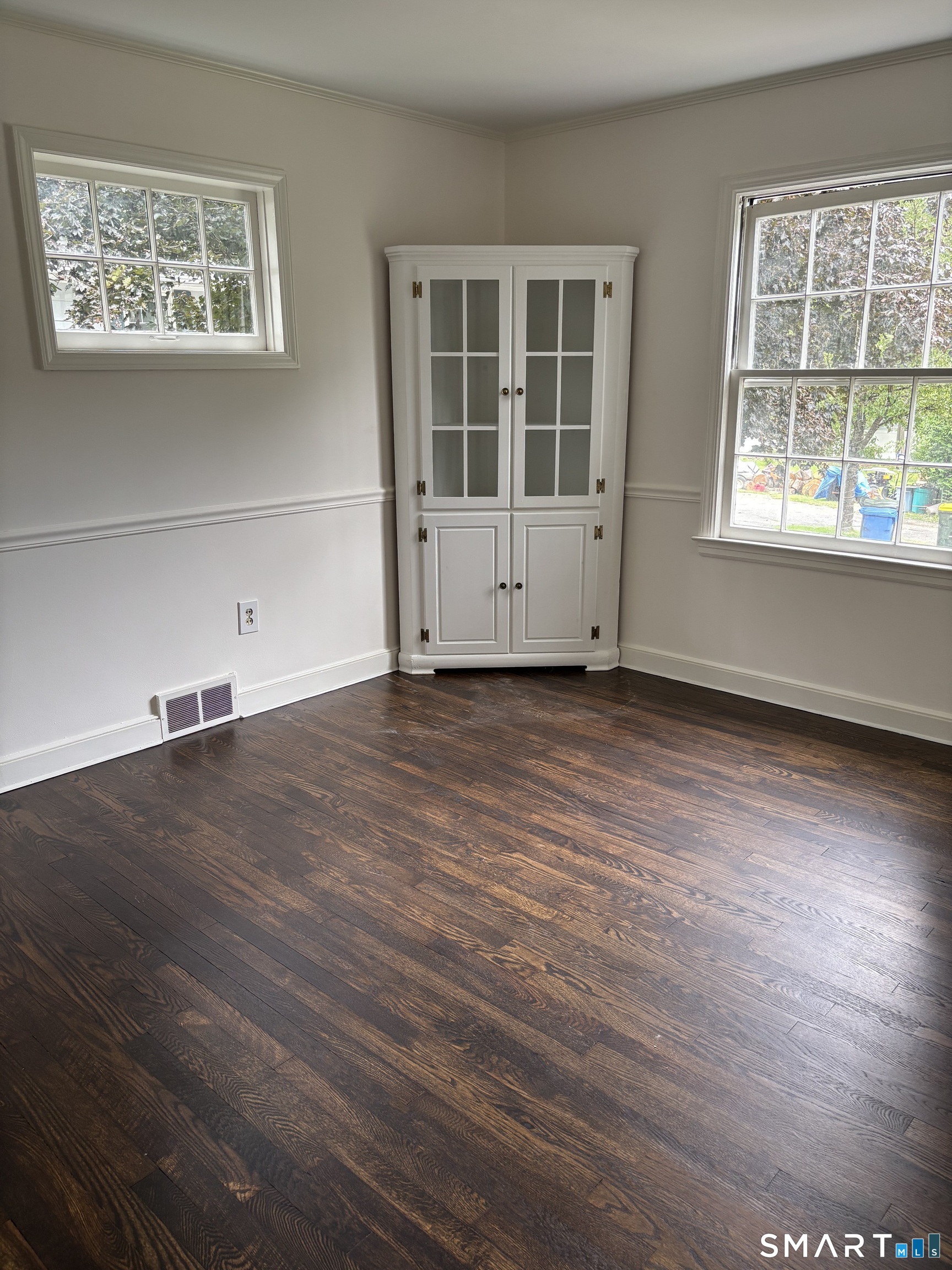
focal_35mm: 26
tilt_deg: -17.1
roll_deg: -0.6
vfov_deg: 67.3
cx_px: 476
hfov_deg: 53.1
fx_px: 953
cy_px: 635
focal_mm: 5.96
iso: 100
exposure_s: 1/121
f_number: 1.6
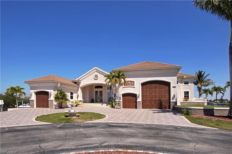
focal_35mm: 15
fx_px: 97
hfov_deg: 100.5
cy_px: 77
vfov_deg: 77.2
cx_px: 116
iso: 100
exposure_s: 1/500
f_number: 11
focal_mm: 10
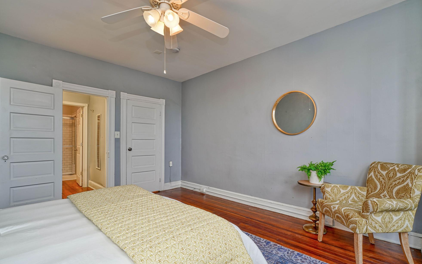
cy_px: 143
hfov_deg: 94.4
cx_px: 213
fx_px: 196
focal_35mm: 17
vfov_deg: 67.9
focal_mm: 16
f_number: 8
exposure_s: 1/60
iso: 320
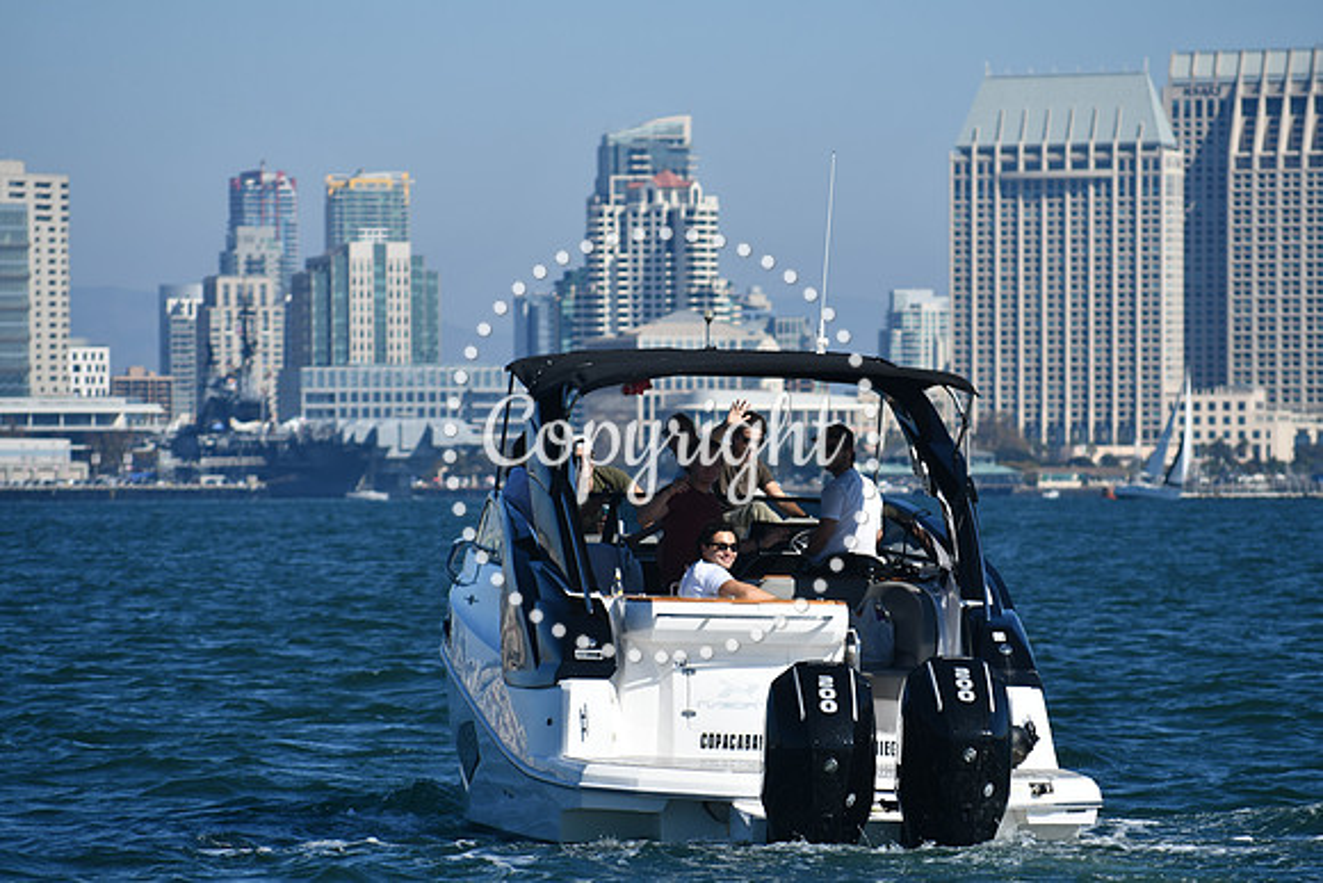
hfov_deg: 7.2
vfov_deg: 4.8
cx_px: 662
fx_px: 10476
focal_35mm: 285
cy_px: 442
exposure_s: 1/640
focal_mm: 190
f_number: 9
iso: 100
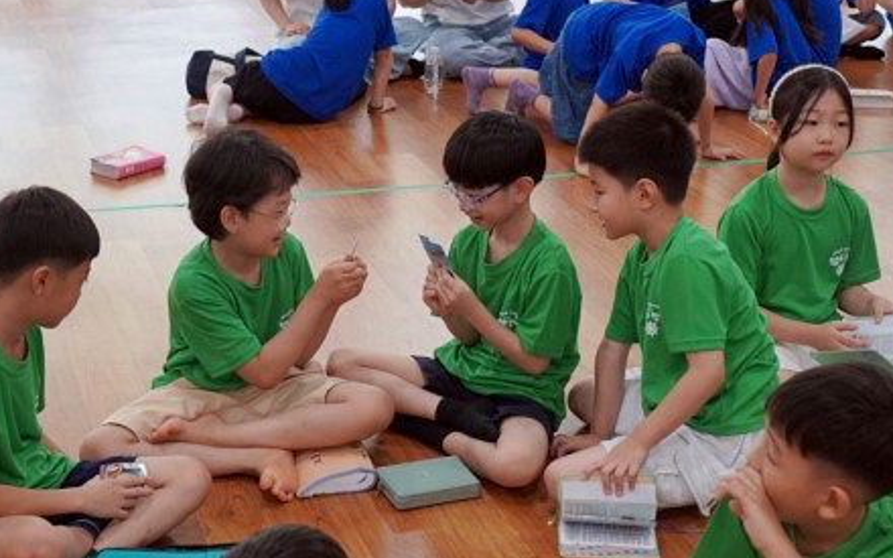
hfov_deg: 28.1
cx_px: 345
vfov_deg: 17.8
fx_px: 1777
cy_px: 339
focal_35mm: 73
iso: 1250
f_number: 4
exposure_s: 1/160
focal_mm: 35
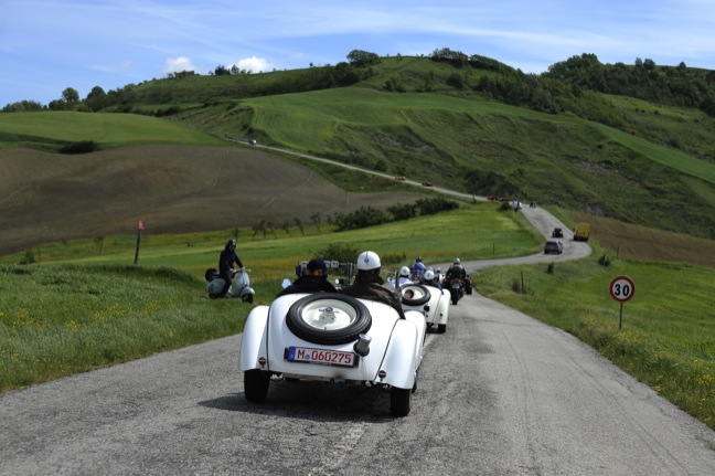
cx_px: 358
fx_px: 1389
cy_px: 238
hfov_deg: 28.9
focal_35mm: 70
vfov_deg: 19.4
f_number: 6.3
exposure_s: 1/640
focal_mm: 70
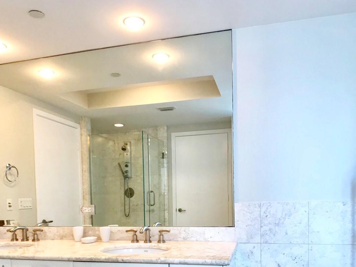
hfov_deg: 40.4
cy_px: 212
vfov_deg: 30.2
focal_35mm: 47
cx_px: 180
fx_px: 483
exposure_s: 1/120
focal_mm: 3.99
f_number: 1.8
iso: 40
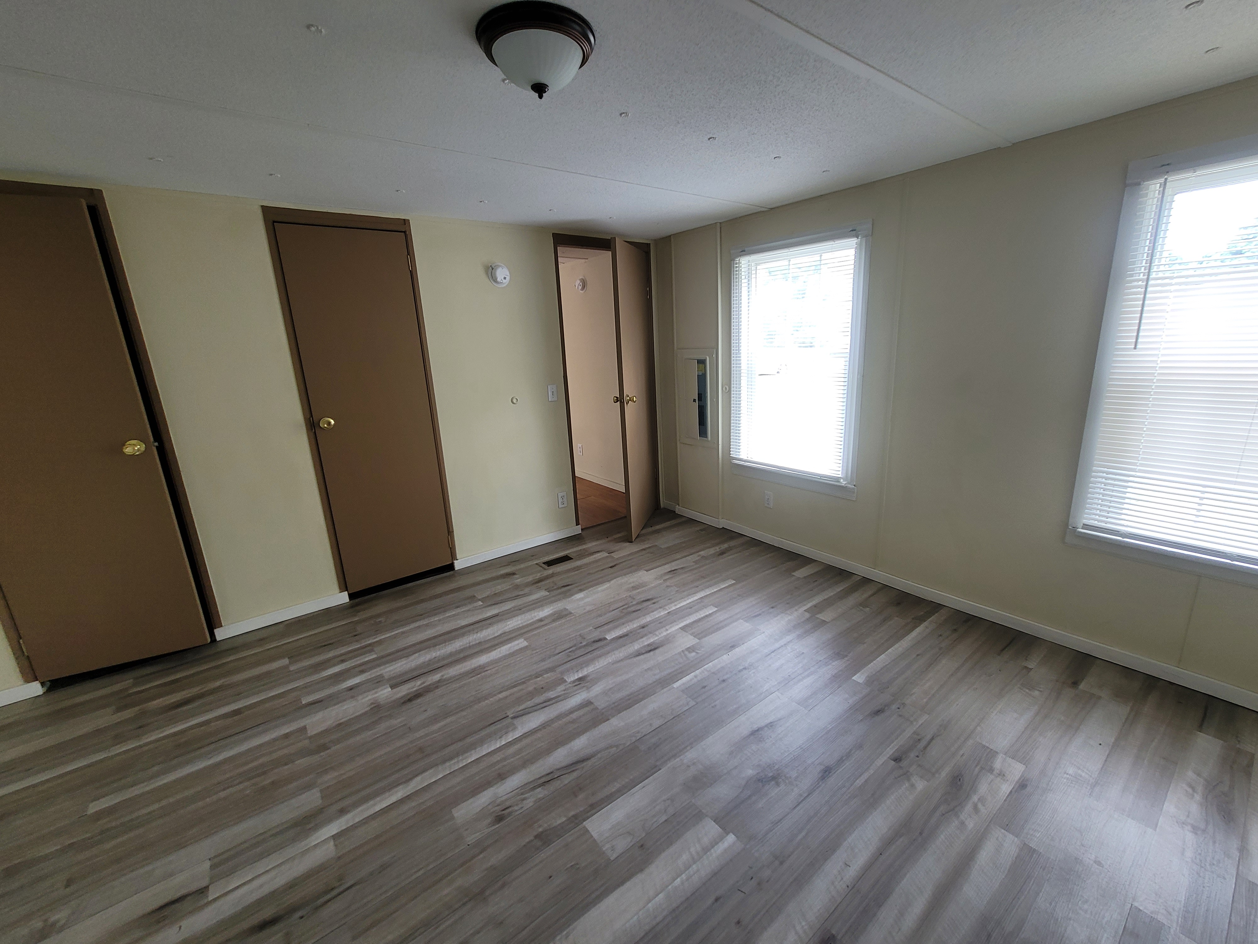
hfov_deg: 106.2
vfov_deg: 89.9
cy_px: 472
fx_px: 472
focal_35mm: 13
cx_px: 629
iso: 100
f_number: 2.2
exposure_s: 1/60
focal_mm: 2.2
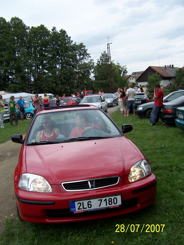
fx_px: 269
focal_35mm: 38
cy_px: 122
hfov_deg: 37.7
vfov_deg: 49.0
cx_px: 92
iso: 80
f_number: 2.8
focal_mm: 6.3
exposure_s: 1/1000
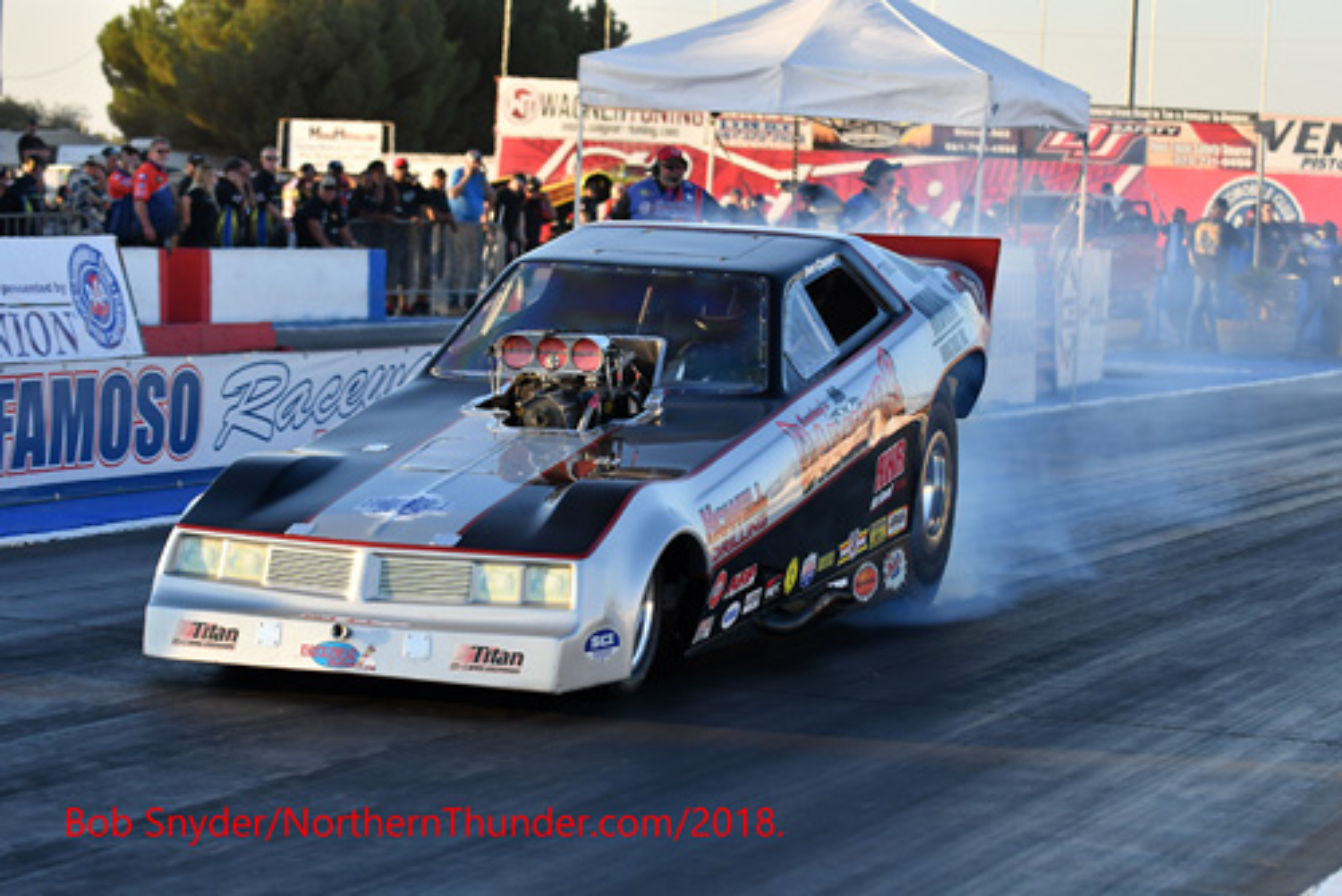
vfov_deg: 13.1
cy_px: 448
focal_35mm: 105
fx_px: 3916
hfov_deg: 19.4
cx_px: 671
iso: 400
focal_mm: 70
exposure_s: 1/1000
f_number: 5.6
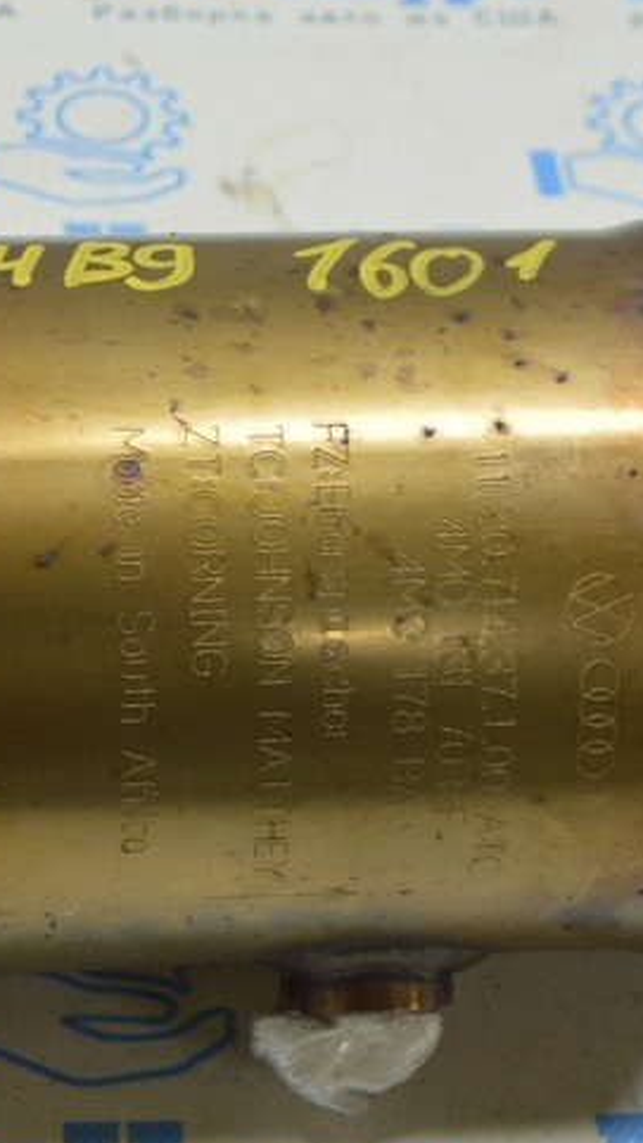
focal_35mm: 80
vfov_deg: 26.5
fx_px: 2426
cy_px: 528
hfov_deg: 15.0
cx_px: 159
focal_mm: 24
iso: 400
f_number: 5.6
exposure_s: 1/20
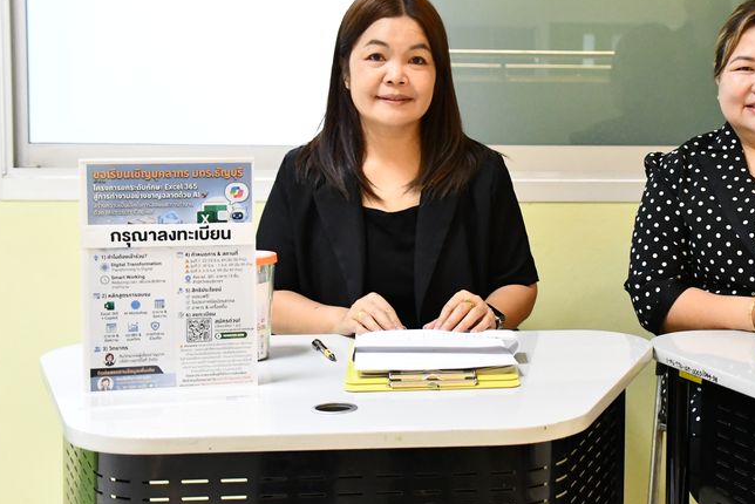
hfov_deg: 31.8
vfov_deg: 21.8
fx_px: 1301
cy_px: 167
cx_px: 564
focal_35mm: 62
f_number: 3.8
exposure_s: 1/60
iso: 5600
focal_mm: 26
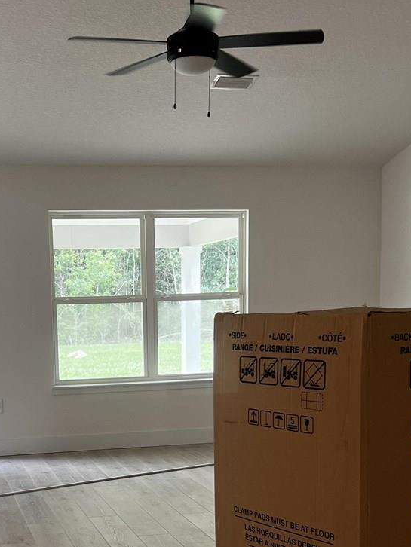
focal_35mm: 55
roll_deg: +1.7
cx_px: 117
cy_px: 420
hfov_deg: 26.3
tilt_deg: -8.7
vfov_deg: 34.1
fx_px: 870
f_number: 1.5
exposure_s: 1/120
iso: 80
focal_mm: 5.7
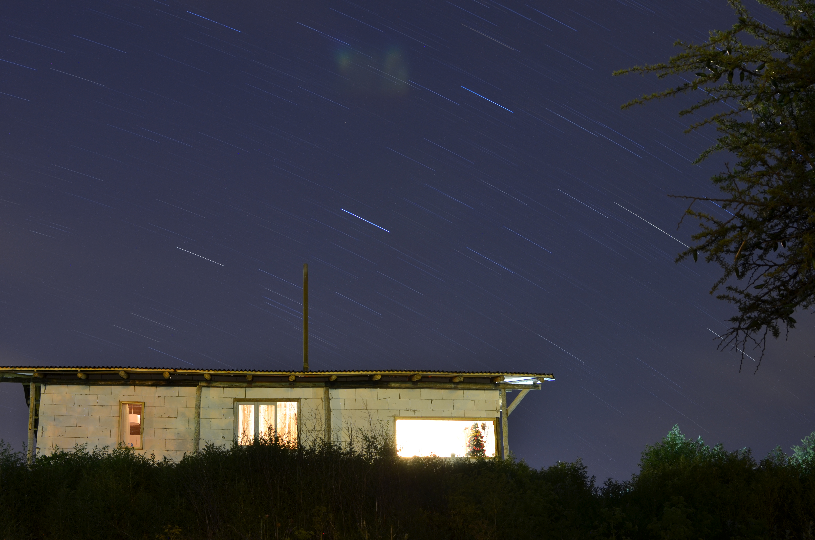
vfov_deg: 25.6
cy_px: 270
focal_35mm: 52
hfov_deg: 37.9
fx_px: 1186
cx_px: 408
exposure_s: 682
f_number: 5.6
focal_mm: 35
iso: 100
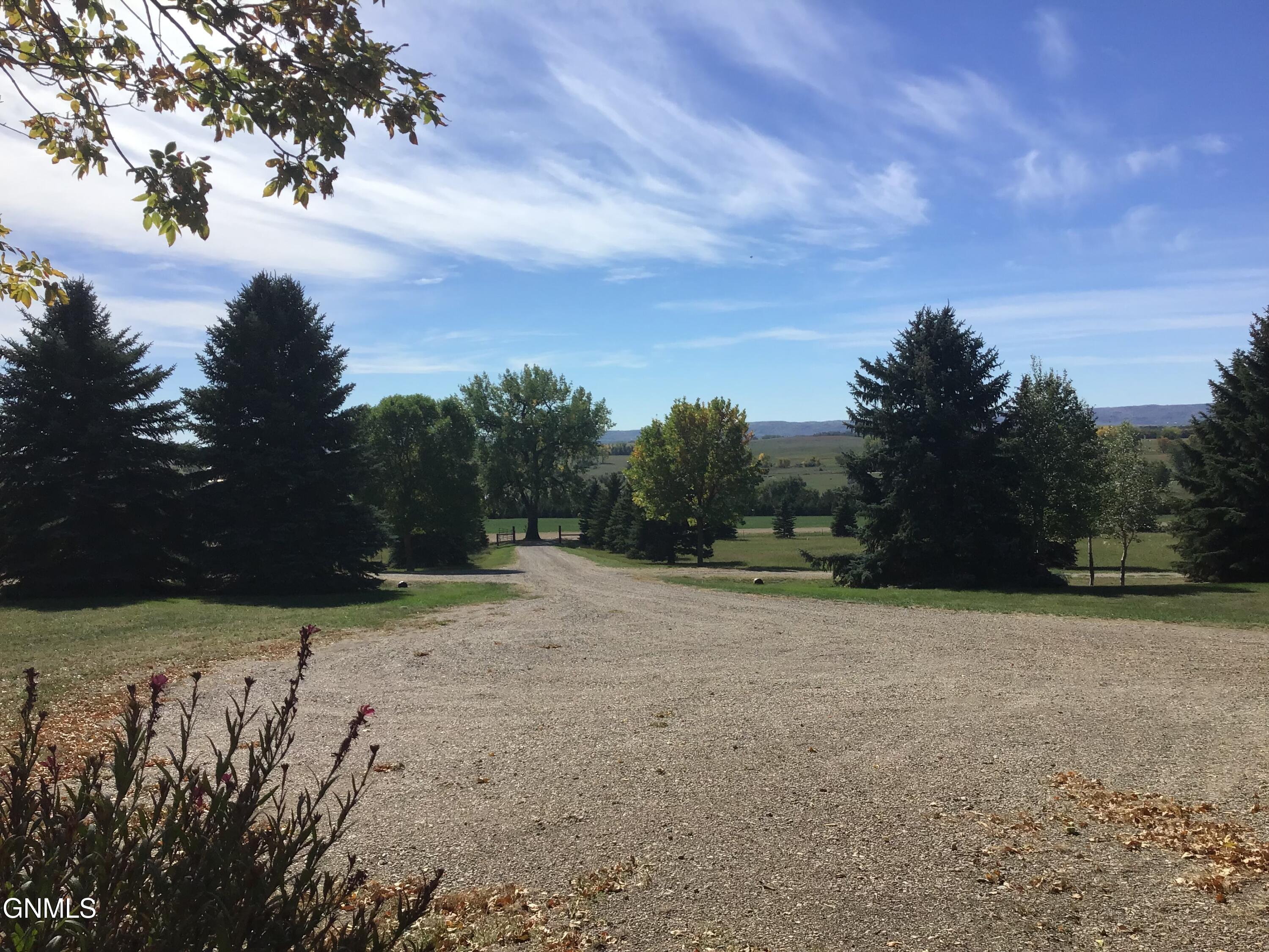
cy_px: 476
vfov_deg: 45.4
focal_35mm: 31
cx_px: 634
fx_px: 1136
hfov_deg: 58.4
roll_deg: +0.7
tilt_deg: -3.1
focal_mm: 3.3
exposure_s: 1/2331
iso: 25
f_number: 2.4
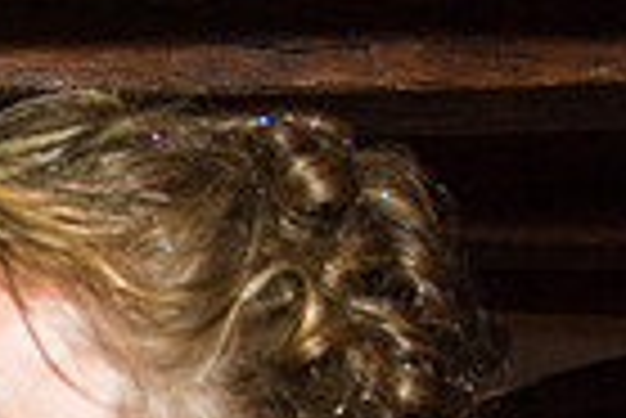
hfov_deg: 10.9
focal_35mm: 175
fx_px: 3046
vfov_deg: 7.6
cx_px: -554
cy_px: 755
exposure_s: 1/45
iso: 140
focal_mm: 28
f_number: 4
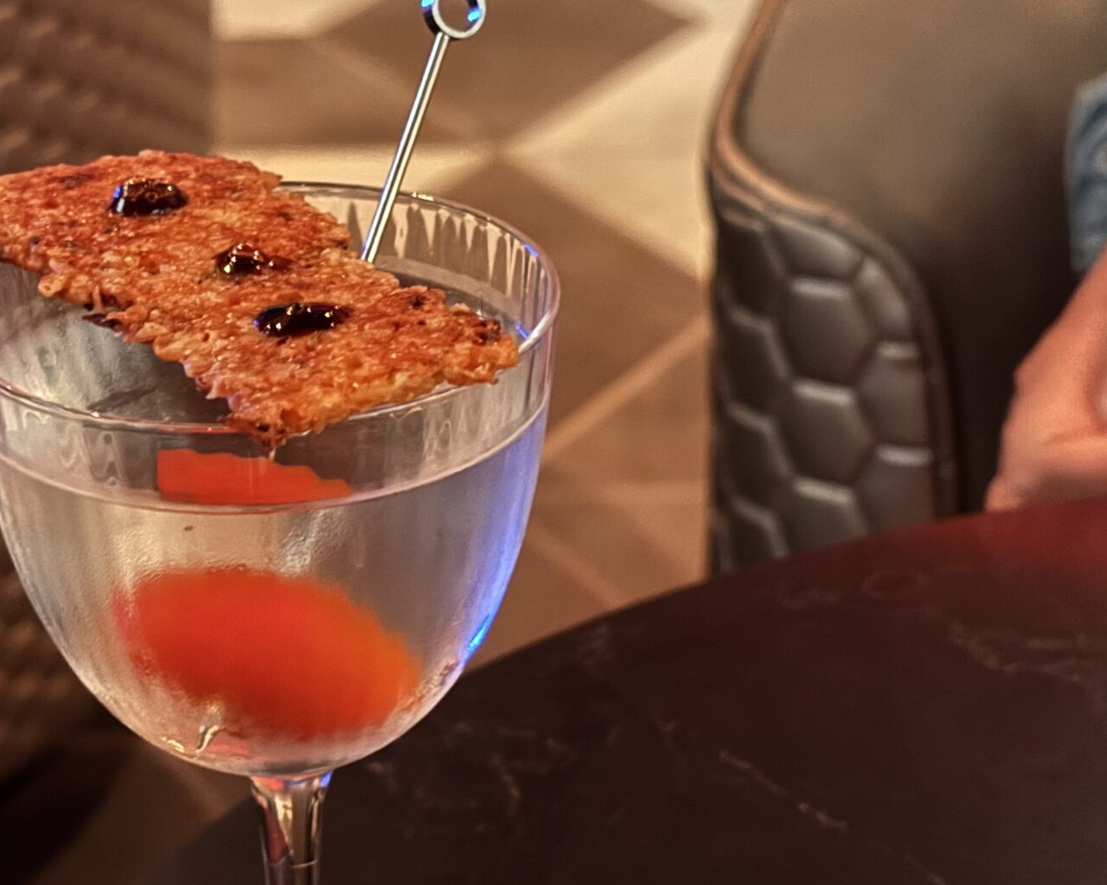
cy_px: 587
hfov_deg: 20.4
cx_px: 222
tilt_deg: -27.8
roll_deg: +3.4
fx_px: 3047
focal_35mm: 93
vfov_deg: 16.5
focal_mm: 6.76
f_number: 1.78
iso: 320
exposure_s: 1/2
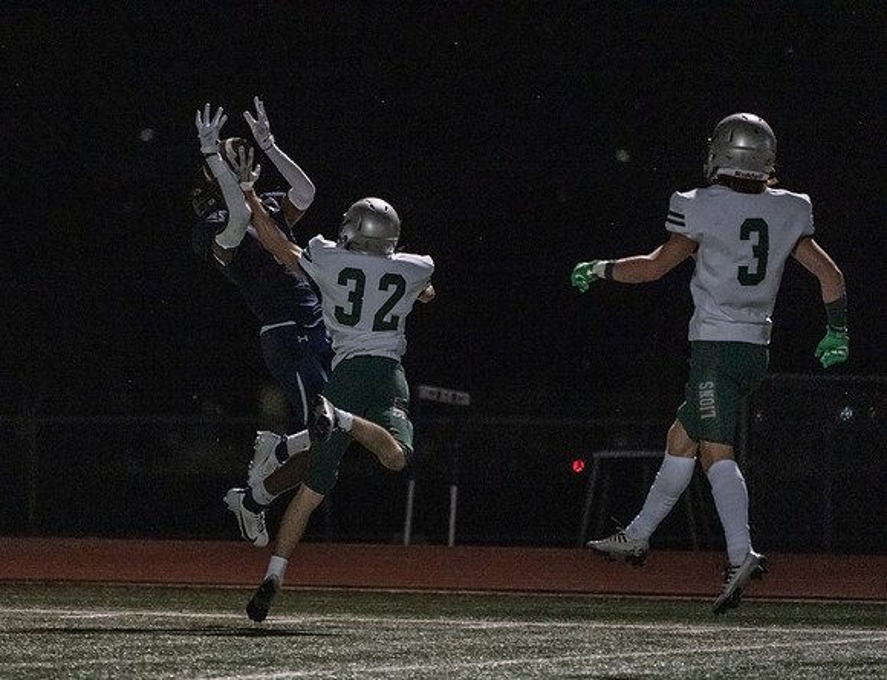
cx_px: 329
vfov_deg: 3.1
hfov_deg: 4.1
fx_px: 12407
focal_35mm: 480
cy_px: 372
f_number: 5.6
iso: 20000
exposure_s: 1/1000
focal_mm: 400
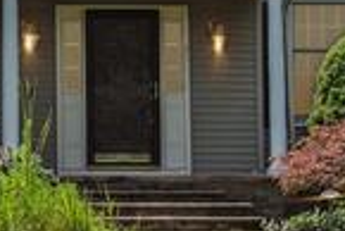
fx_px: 2034
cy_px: -58
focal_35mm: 212
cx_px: -131
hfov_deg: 9.5
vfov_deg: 6.4
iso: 800
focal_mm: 30
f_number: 8
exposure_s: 1/800
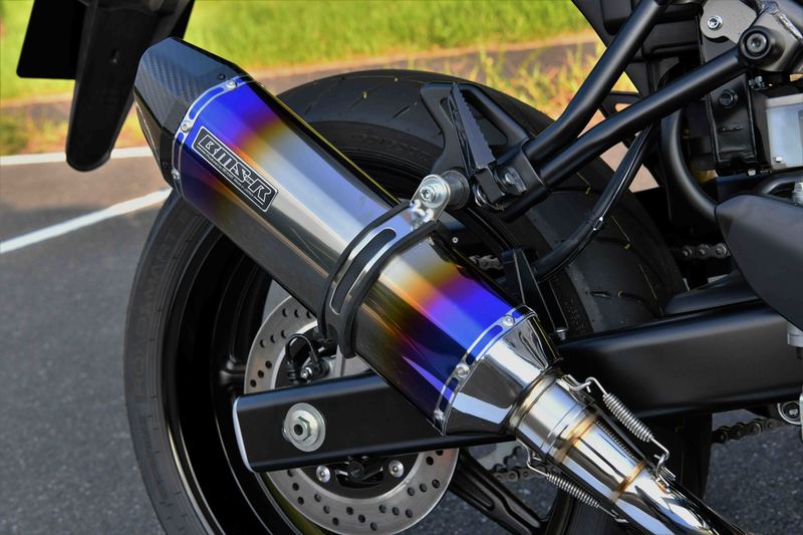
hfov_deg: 39.6
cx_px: 402
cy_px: 268
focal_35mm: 50
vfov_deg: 27.0
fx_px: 1115
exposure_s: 1/400
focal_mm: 50
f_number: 9
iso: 1000
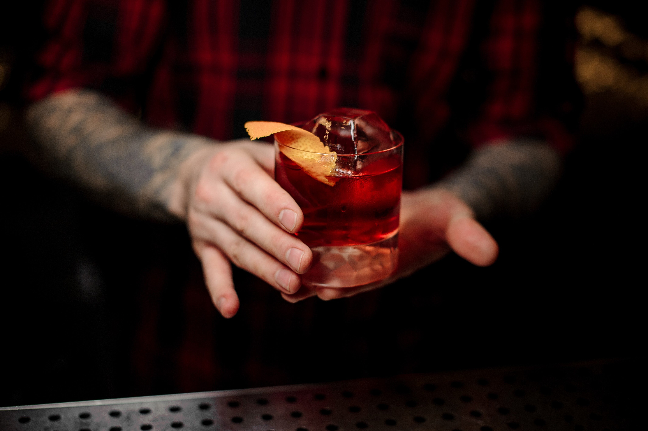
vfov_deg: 27.0
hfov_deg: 39.6
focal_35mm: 50
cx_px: 324
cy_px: 216
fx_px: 899
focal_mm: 50
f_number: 2.2
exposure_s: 1/160
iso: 320
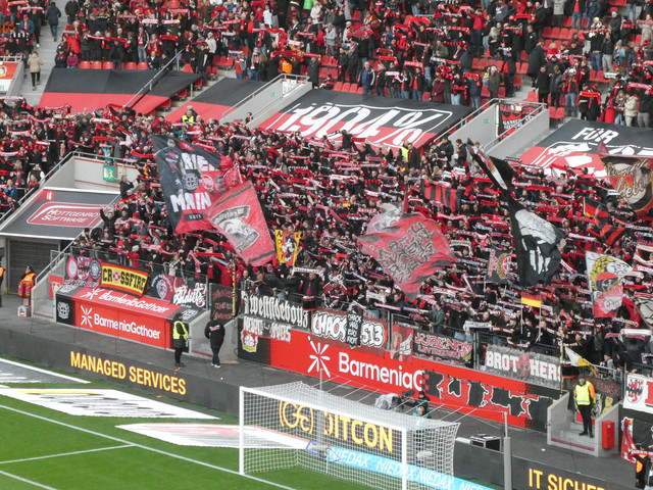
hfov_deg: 12.3
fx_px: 3018
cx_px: 326
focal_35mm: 160
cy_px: 245
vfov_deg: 9.3
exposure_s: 1/125
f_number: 5.5
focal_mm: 28.7
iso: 1000
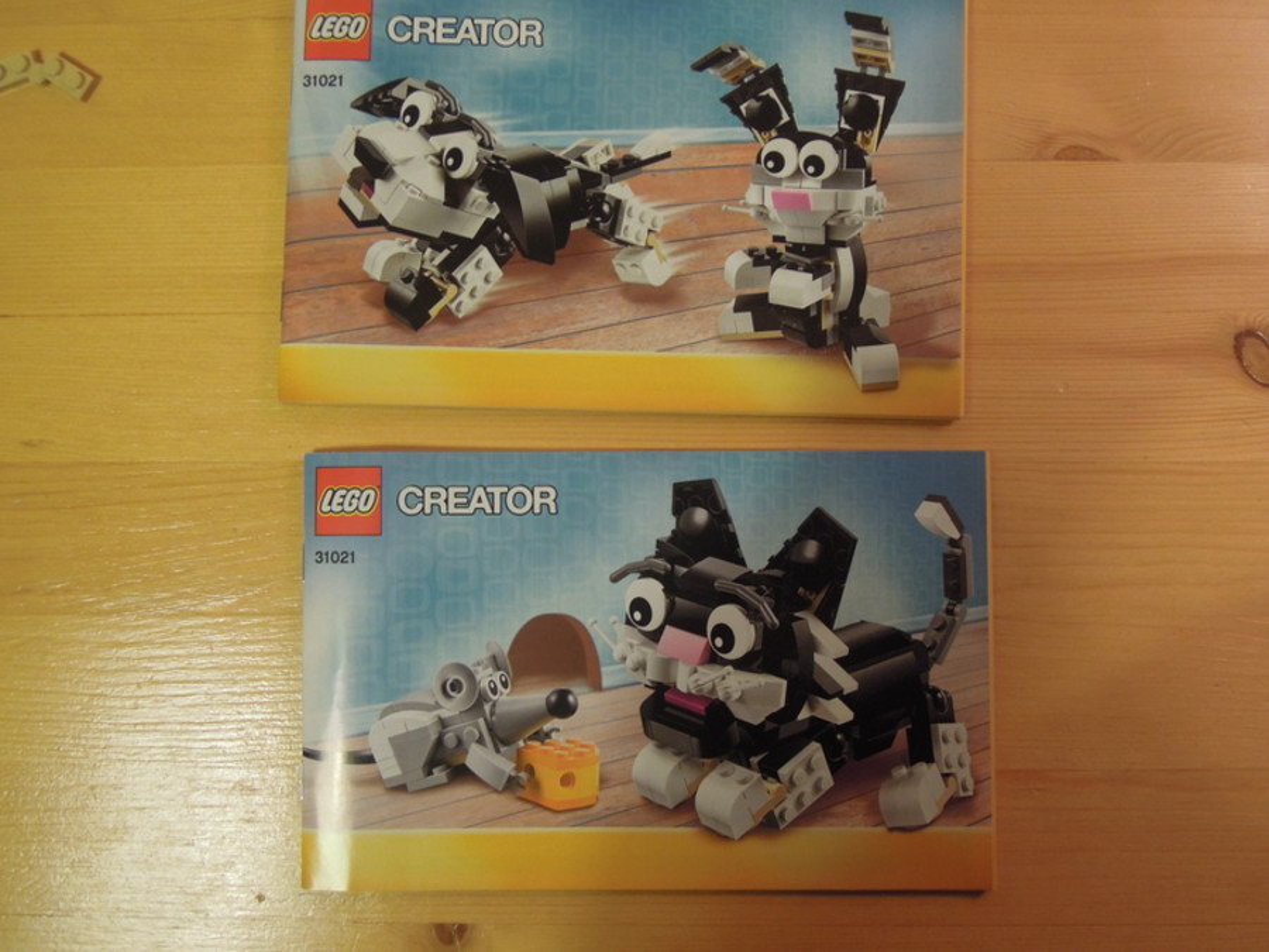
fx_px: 1136
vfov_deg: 45.4
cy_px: 476
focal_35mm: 31
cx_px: 634
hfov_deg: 58.4
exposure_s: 1/25
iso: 400
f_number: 3
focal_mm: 5.5
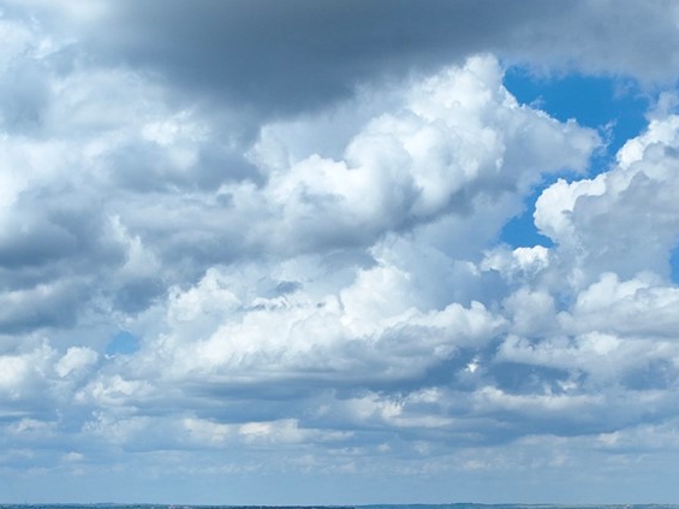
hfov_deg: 22.3
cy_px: 475
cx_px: 181
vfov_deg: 16.7
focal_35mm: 87
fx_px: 1705
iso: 100
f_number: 2.8
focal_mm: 12.29
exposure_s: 1/2500
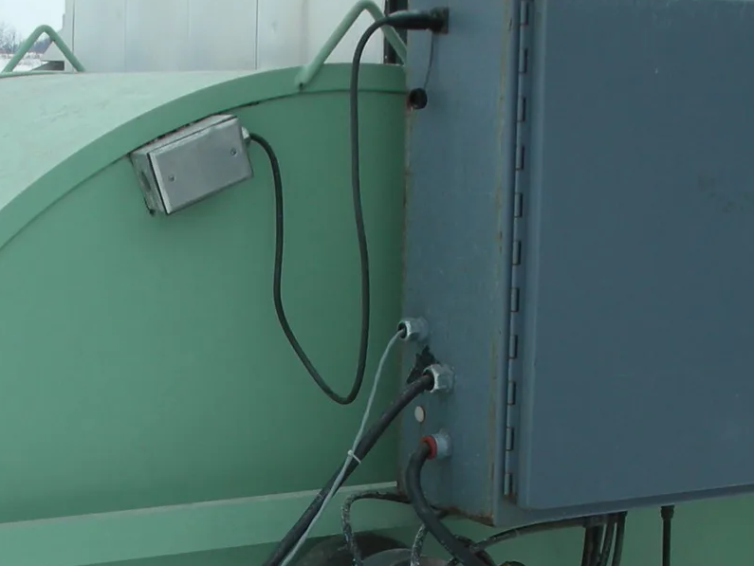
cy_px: 546
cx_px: 256
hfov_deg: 22.2
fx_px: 1918
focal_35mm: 88
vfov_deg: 16.5
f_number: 3
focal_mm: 5.8
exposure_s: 1/59.7
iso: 50
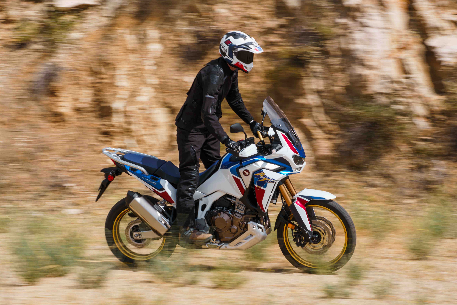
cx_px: 228
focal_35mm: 135
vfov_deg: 10.2
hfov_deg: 15.2
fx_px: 1714
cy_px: 152
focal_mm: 135
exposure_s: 1/80
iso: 100
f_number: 18
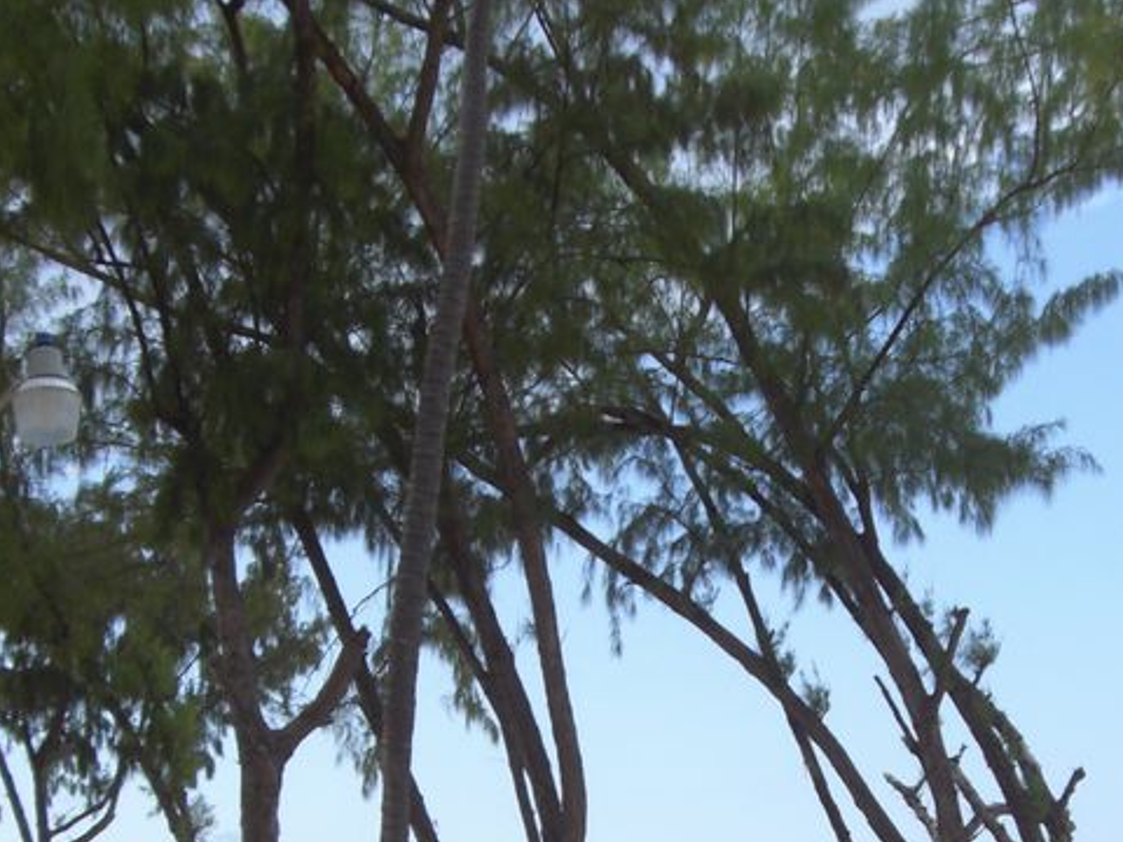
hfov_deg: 24.0
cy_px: 730
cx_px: 777
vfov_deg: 18.0
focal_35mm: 81
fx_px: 2628
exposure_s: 1/640
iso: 64
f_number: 2.7
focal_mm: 6.2
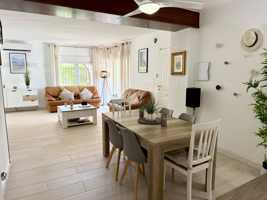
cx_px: 134
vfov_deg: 56.8
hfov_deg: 71.6
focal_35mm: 24
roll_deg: -0.9
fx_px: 185
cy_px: 100
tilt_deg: -7.6
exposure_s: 1/50
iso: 125
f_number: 1.78
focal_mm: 6.76
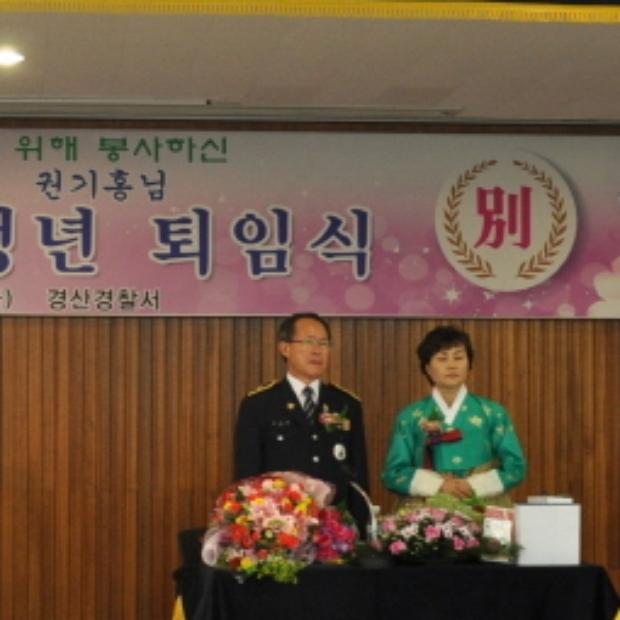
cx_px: 29
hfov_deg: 29.4
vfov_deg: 31.0
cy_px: 384
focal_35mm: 55
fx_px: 1115
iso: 800
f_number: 4
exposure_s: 1/60
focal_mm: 22
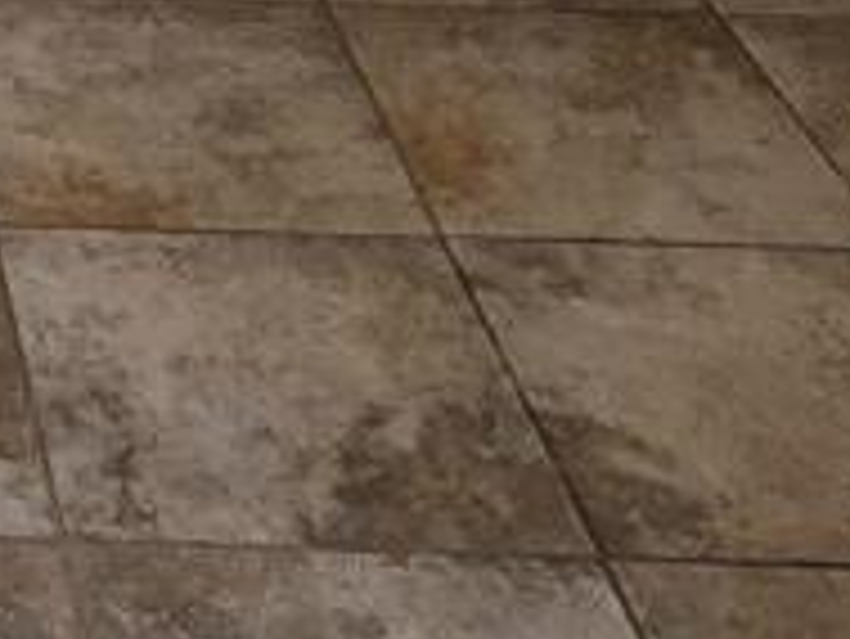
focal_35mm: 103
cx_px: -463
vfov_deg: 10.3
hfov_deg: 17.1
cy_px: -1289
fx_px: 2531
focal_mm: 2.2
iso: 80
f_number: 2.2
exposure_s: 1/60
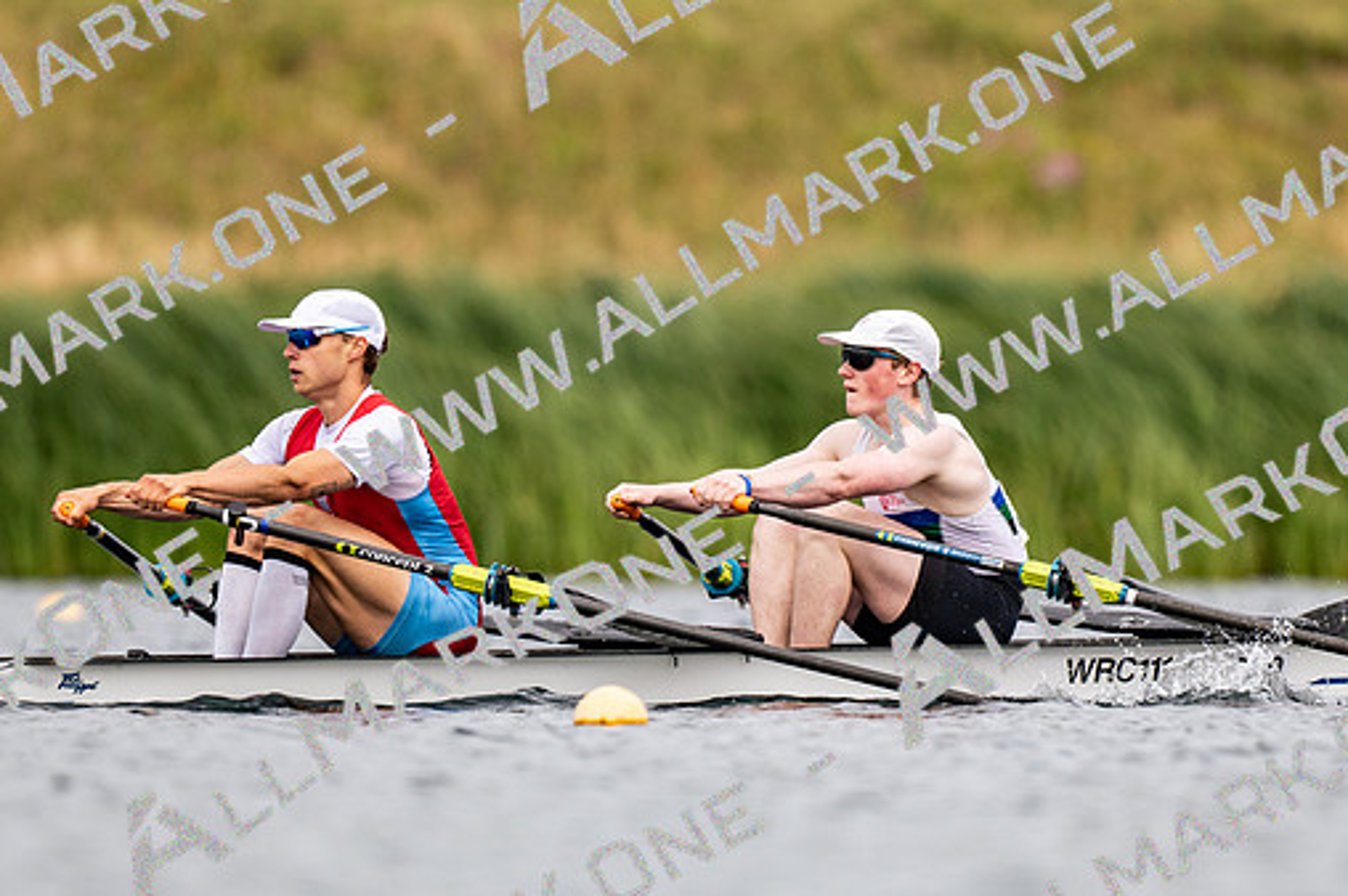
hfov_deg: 2.0
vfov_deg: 1.3
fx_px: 38467
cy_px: 498
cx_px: 663
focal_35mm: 1028
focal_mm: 600
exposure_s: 1/2500
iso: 280
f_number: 4
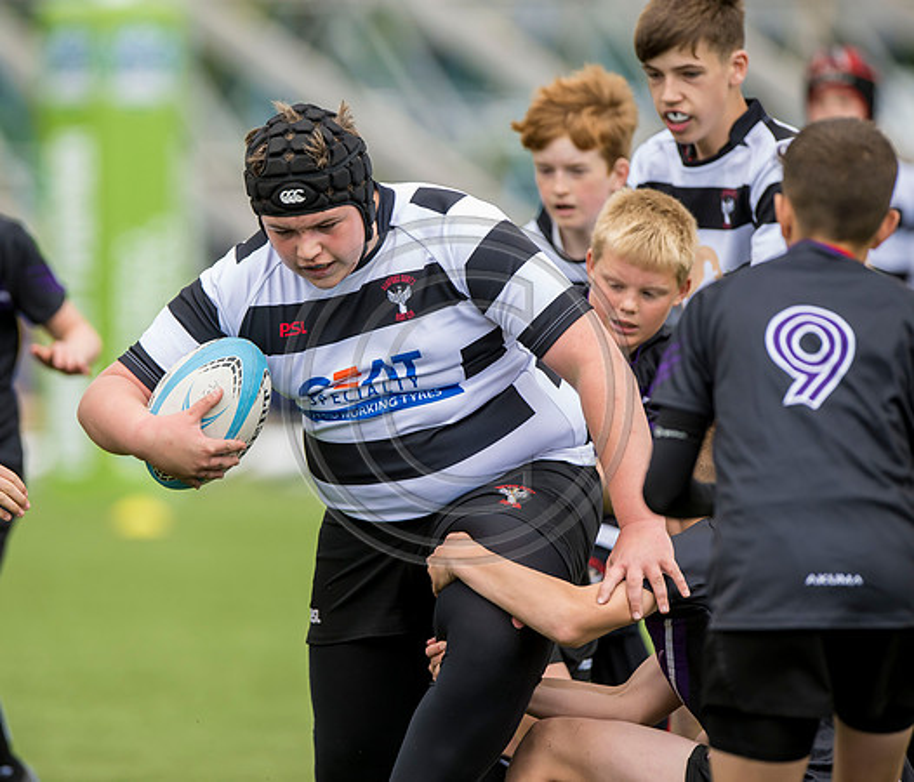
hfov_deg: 4.0
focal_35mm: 473
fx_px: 13148
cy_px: 388
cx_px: 322
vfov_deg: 3.4
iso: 500
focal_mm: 400
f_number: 4
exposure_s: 1/1600
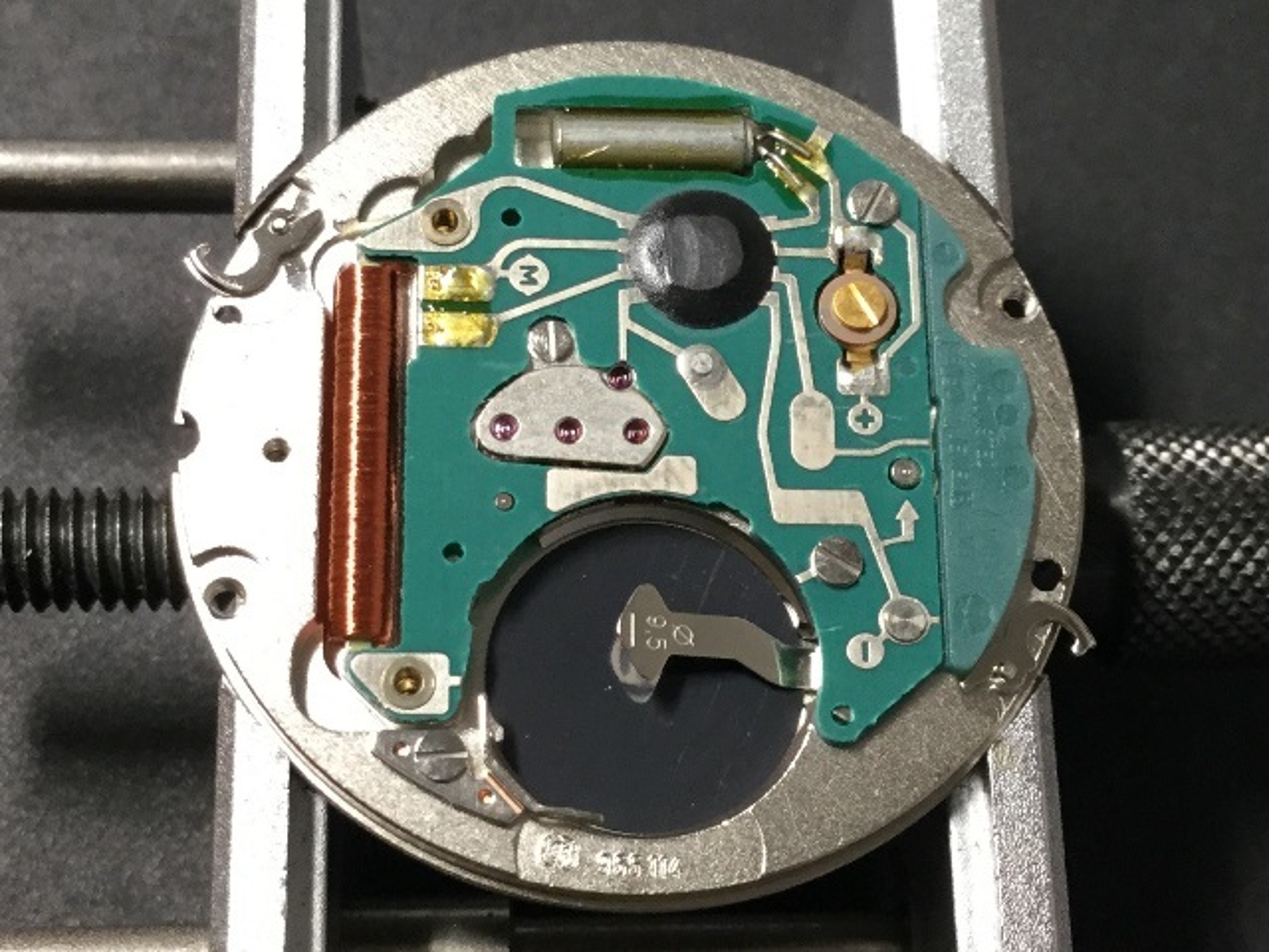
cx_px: 634
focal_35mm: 31
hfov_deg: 58.4
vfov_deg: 45.4
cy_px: 476
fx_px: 1136
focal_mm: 3.3
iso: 50
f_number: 2.4
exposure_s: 1/33
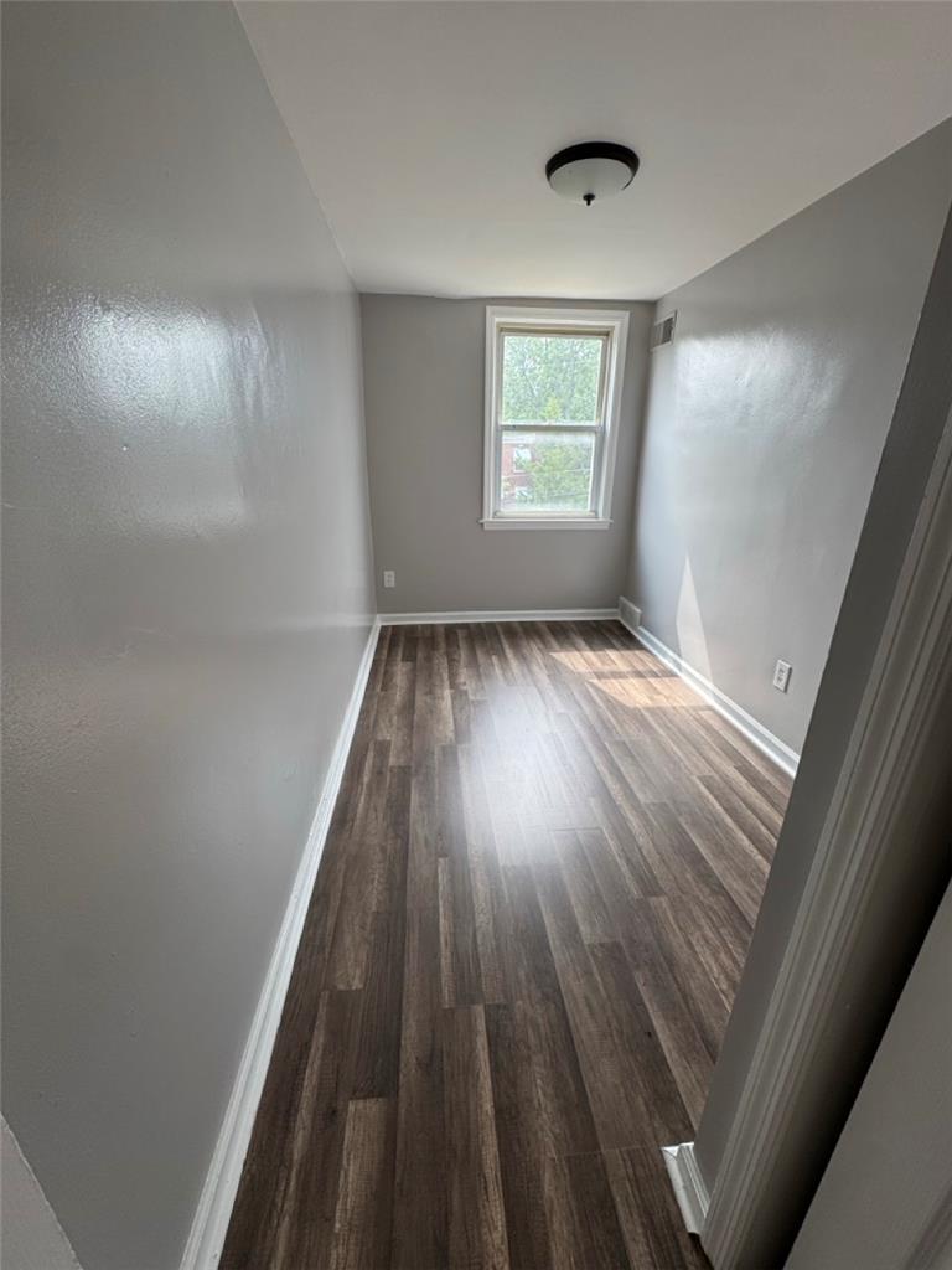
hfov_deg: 85.7
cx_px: 476
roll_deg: -0.1
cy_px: 635
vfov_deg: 102.1
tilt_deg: -19.9
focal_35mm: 14
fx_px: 513
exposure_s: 1/148
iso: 40
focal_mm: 2.22
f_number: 2.2
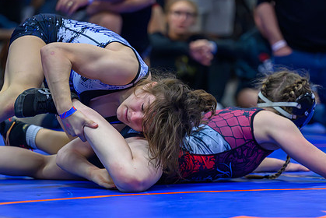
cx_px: 190
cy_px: 146
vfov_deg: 5.0
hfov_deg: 7.5
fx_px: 2492
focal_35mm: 275
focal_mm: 155
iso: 9000
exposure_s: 1/640
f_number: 2.8
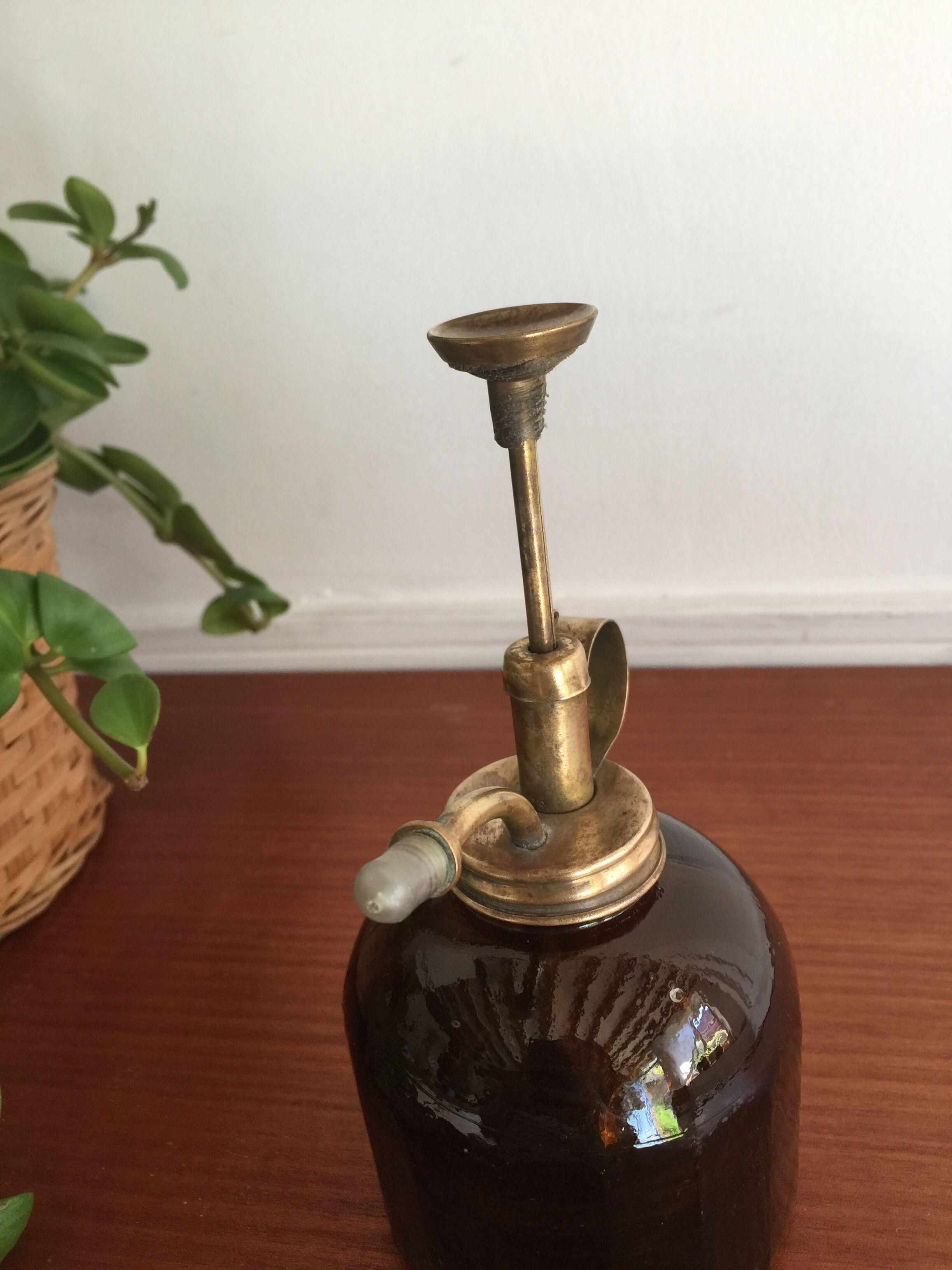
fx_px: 1063
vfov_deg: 61.7
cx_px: 476
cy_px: 635
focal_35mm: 29
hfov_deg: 48.2
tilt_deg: -27.7
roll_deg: +7.5
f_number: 2.2
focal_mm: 4.15
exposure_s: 1/33
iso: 50
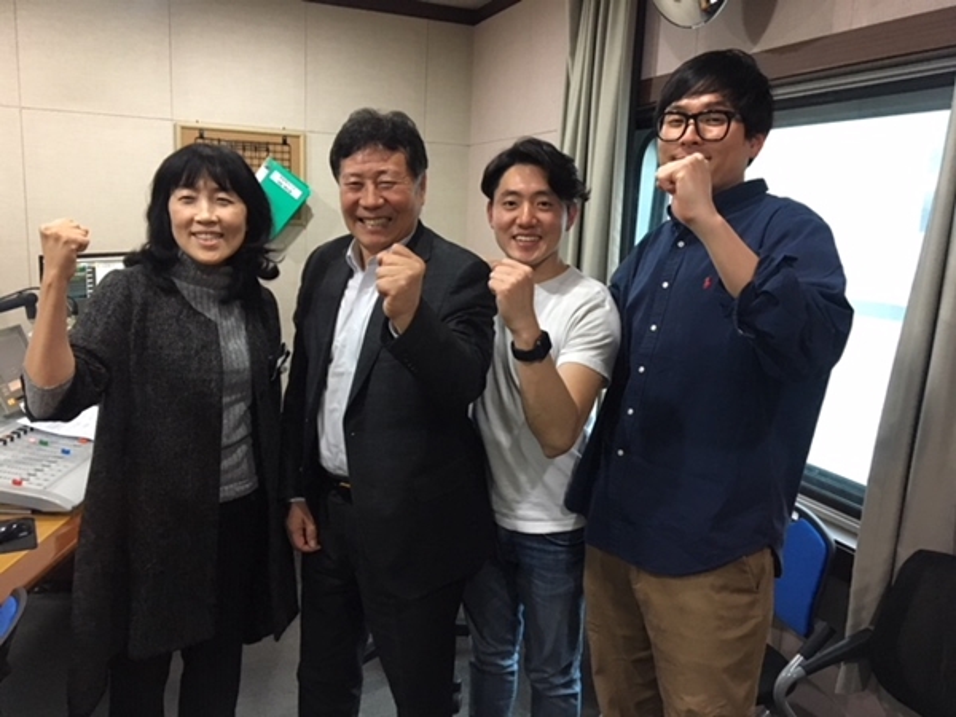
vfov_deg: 48.2
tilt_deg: -8.7
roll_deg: -2.8
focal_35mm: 29
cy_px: 358
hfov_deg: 61.7
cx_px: 478
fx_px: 801
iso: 200
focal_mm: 4.15
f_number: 2.2
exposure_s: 1/20
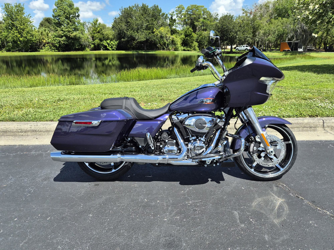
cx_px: 167
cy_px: 125
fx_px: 222
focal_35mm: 23
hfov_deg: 73.9
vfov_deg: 58.9
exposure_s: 1/3416
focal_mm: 5.4
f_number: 1.8
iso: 80
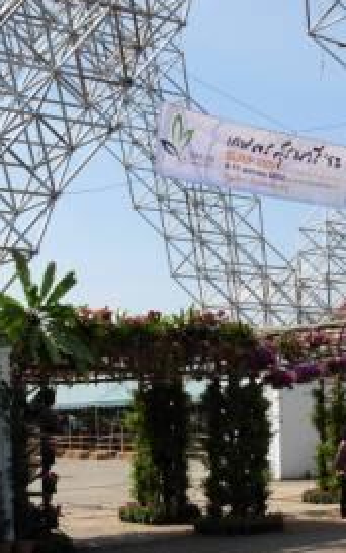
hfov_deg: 19.7
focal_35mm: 66
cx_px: 219
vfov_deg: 31.0
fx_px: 994
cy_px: 324
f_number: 4.9
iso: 79
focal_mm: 6.3
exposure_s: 1/456
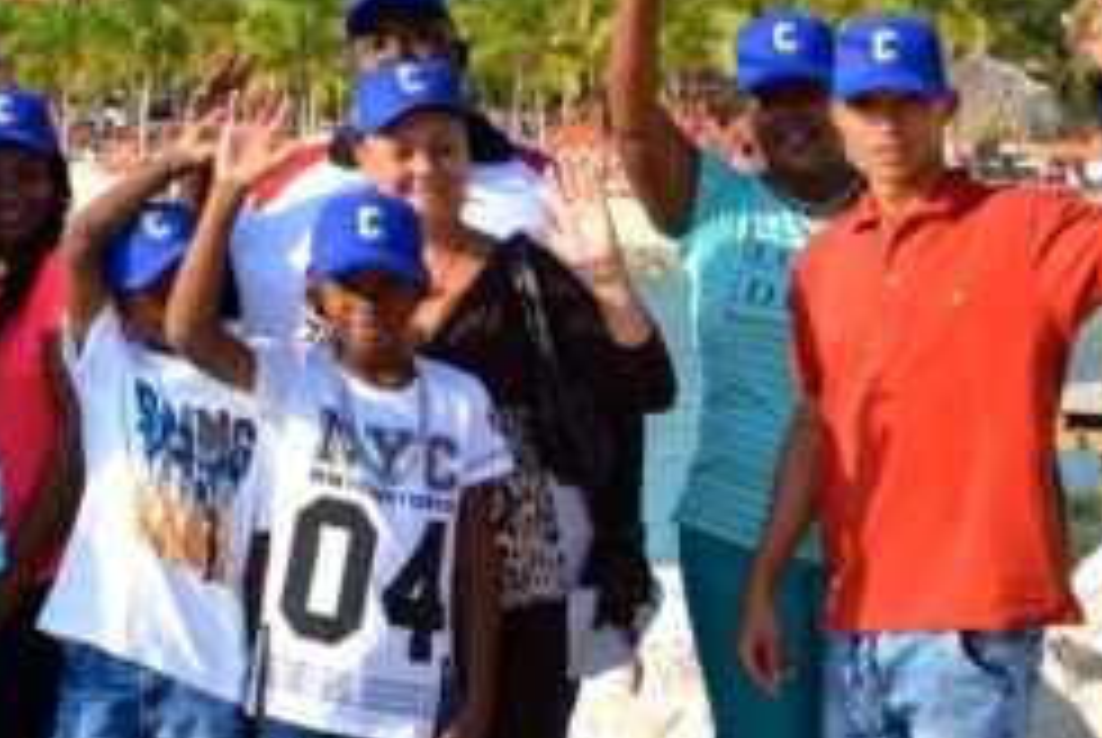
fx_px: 3157
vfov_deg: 13.3
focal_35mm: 103
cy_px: 261
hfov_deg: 18.2
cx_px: -414
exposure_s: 1/250
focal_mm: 22
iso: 125
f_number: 8
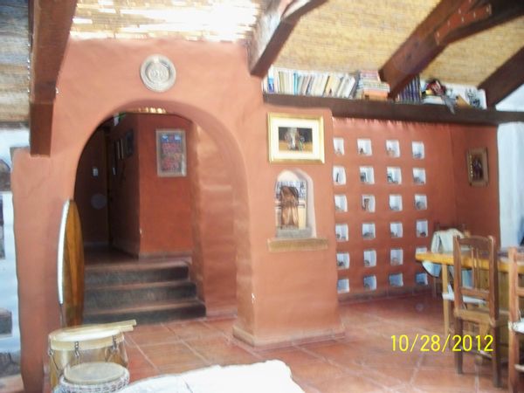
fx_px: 545
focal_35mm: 36
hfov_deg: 51.4
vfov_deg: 39.7
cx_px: 262
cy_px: 196
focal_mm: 7.54
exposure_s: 1/30
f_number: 2.8
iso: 400
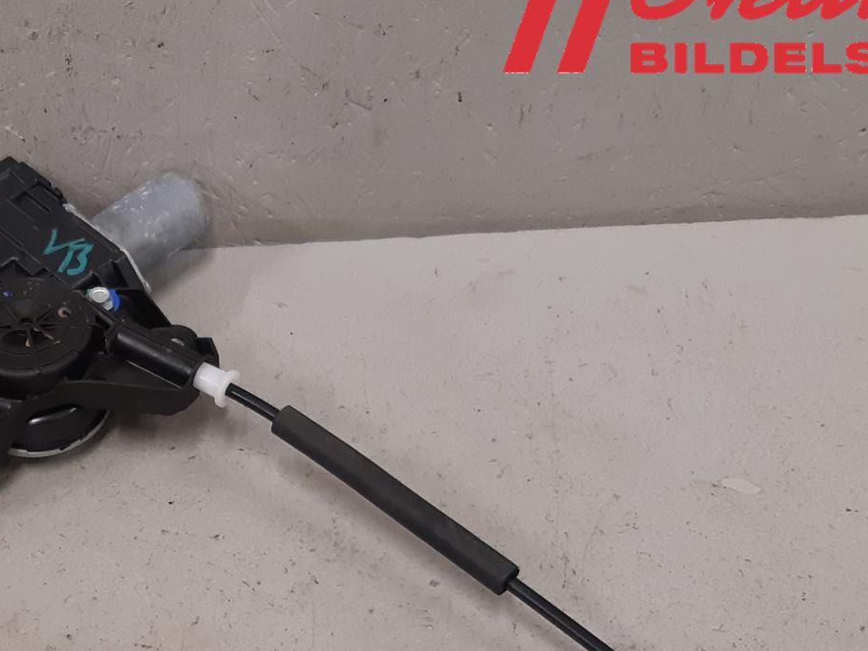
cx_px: 115
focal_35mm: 58
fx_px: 1455
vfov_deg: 24.2
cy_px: 639
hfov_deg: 31.9
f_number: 1.7
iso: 125
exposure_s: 1/50
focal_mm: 3.93
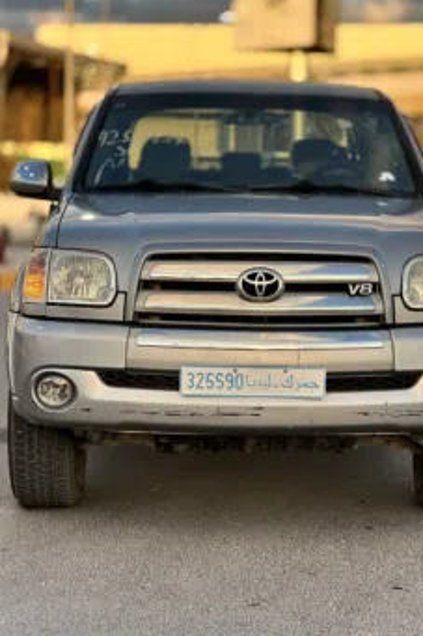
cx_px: 265
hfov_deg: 14.5
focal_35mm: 94
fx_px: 1658
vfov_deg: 21.7
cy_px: 267
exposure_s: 1/121
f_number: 2.8
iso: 40
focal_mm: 9
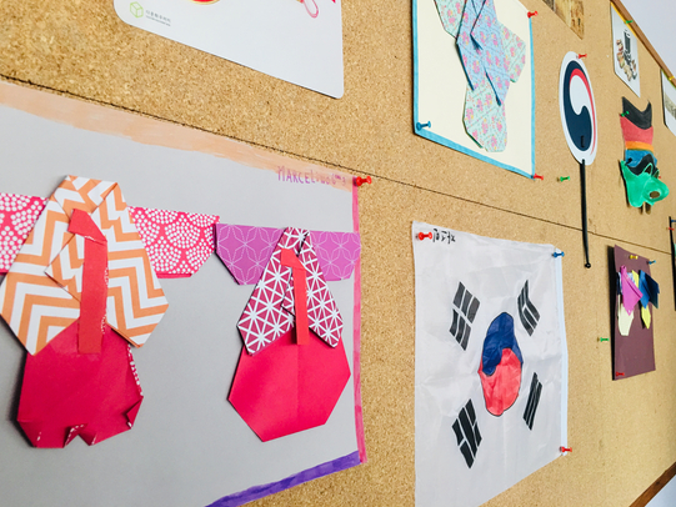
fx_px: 586
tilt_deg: +6.0
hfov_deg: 59.9
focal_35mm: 30
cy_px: 247
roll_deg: +0.0
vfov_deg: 46.8
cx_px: 349
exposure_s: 1/33
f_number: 2.2
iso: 50
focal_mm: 4.15
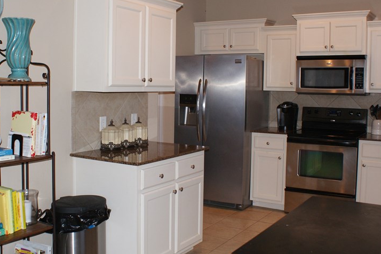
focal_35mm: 41
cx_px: 172
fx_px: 434
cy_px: 110
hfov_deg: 47.3
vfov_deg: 32.6
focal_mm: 18
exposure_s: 1/60
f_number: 5.6
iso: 400
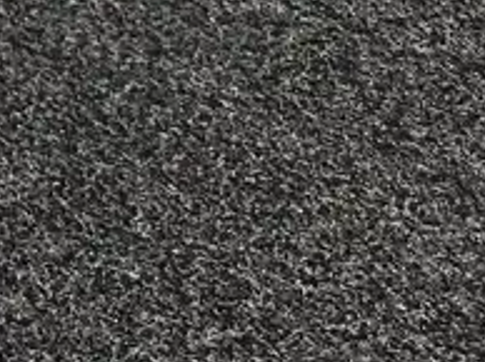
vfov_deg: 10.3
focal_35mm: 127
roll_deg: +0.3
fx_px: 1777
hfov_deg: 11.8
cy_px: -464
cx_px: -770
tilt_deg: -21.6
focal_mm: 6.86
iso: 125
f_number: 1.78
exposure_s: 1/50
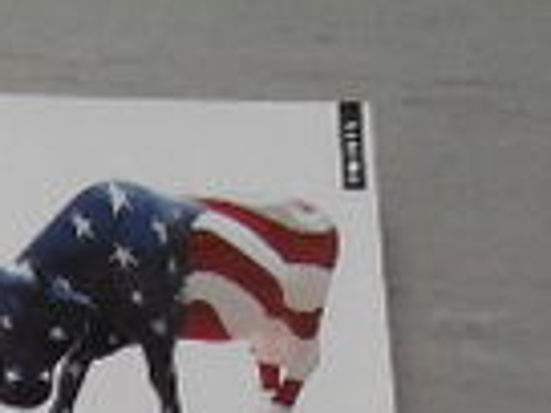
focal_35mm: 257
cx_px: -912
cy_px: 1502
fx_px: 4091
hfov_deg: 7.1
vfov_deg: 5.3
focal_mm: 6.3
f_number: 3.2
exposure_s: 1/45
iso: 120
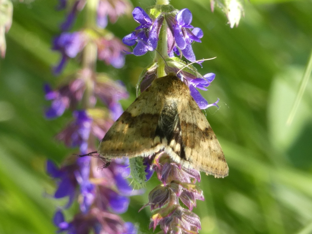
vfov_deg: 3.9
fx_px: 3462
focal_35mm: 384
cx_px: 156
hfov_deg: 5.2
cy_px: 117
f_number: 5.6
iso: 125
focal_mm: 68.8
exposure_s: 1/80
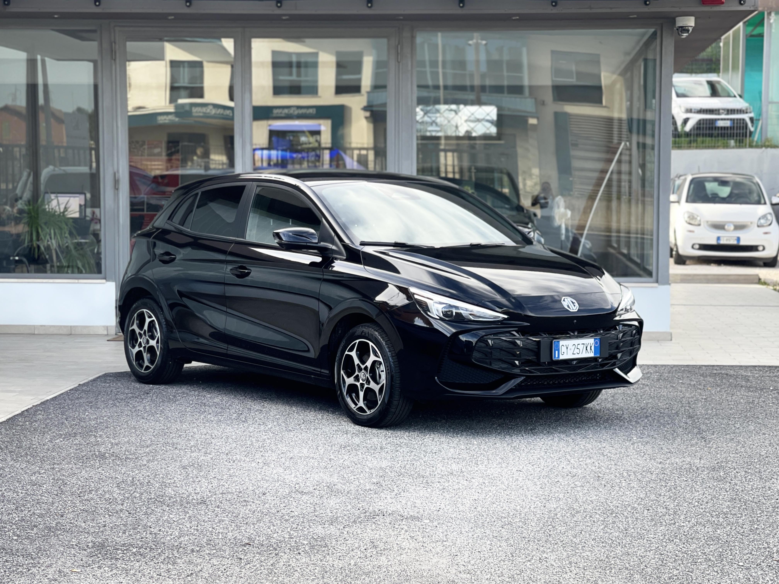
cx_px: 390
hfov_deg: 30.3
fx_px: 1440
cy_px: 292
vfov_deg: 22.9
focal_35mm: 64
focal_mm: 7.5
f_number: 2.2
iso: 25
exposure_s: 1/121
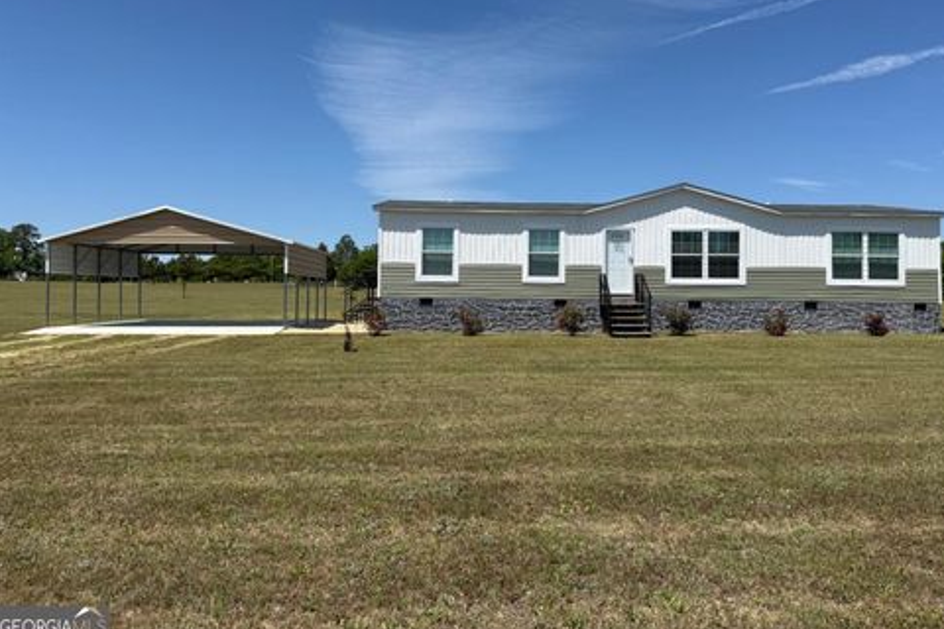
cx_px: 490
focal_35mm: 26
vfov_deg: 49.4
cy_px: 274
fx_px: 682
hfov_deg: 69.4
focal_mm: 6.76
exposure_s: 1/5714
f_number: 1.78
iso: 80
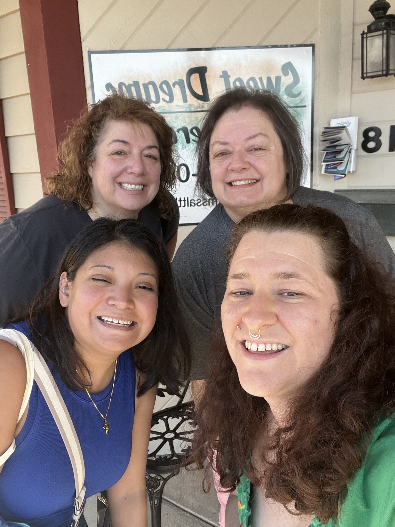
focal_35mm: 30
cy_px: 264
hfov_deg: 46.8
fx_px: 456
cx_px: 198
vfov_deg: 60.0
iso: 25
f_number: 2.2
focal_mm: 2.71
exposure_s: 1/121
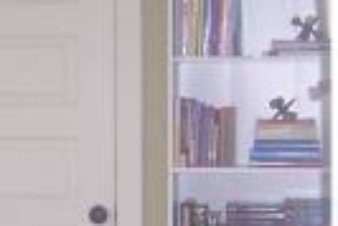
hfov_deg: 11.2
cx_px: -43
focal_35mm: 180
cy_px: 160
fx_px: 1692
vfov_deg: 7.6
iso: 125
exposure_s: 1/60
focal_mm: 6.2
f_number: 2.8
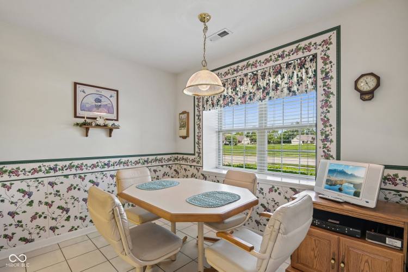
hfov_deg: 96.7
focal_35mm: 16
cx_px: 204
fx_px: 181
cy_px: 136
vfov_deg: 73.7
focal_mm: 16
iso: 100
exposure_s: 1/30
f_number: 8
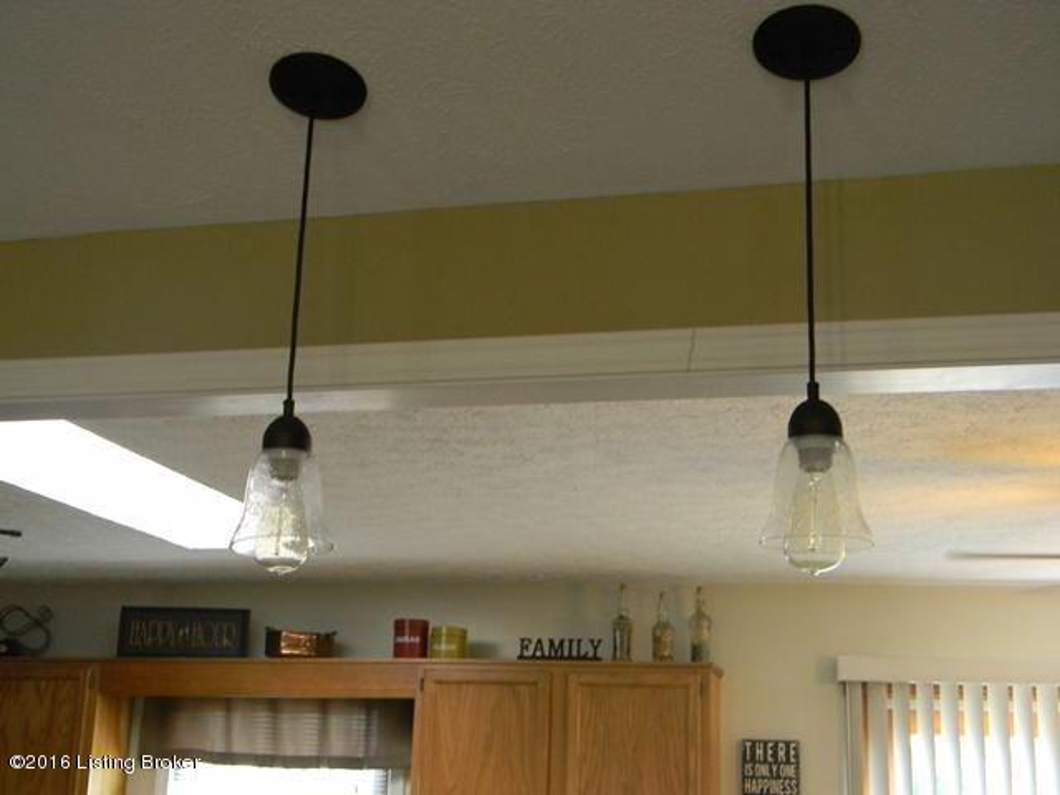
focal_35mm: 47
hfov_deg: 40.4
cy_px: 398
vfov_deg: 30.9
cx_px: 530
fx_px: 1439
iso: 313
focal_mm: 8.6
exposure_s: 1/30
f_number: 3.9
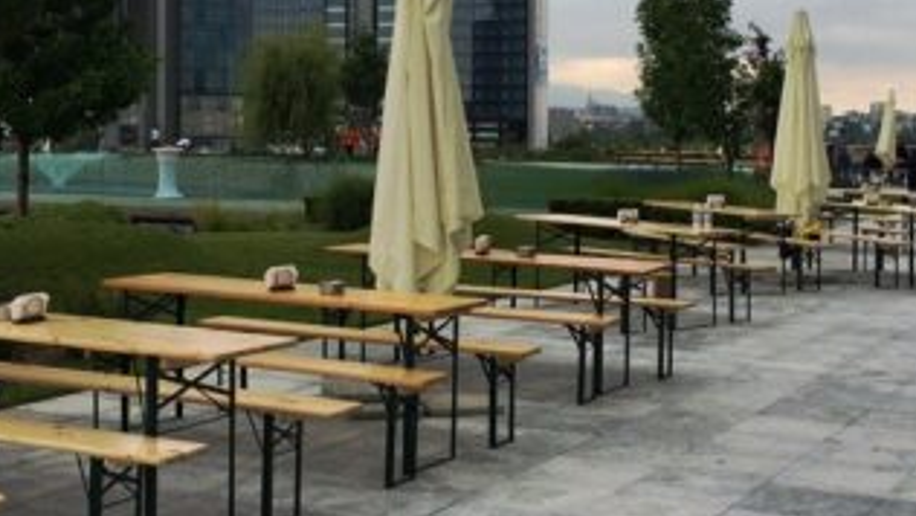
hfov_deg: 34.9
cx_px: 441
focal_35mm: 60
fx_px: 1458
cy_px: 130
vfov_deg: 19.9
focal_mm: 4.15
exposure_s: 1/933
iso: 32
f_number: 2.2
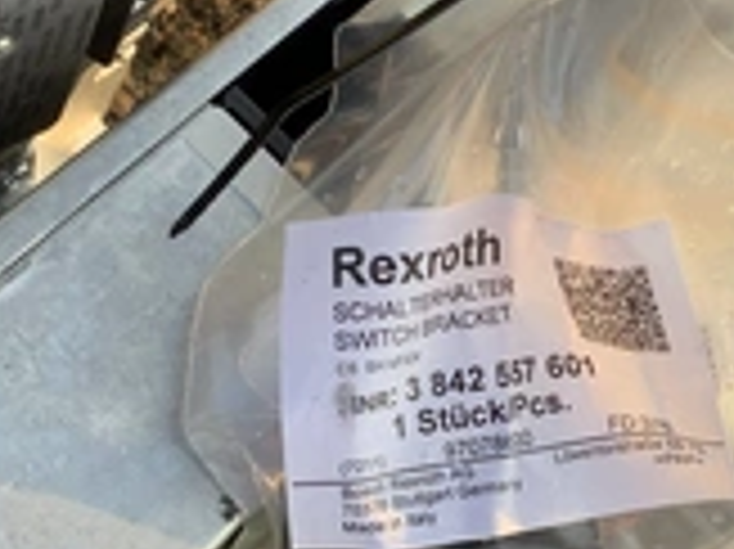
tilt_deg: -71.1
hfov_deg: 25.6
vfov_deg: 19.3
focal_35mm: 76
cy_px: 382
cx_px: 437
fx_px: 1610
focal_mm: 3.3
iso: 25
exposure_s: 1/242
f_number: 2.4
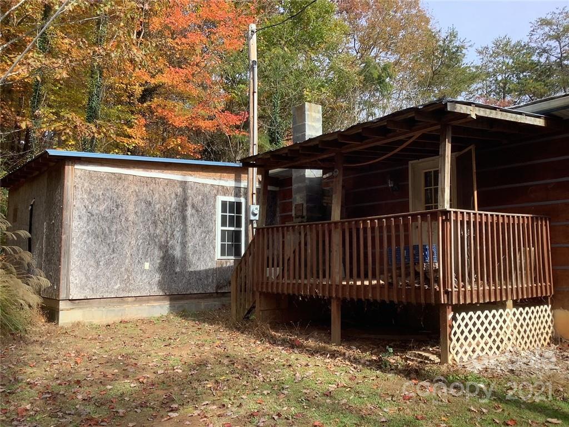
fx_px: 510
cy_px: 214
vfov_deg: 45.4
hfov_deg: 58.4
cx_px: 284
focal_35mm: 31
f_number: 2.4
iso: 25
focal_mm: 3.3
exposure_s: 1/409
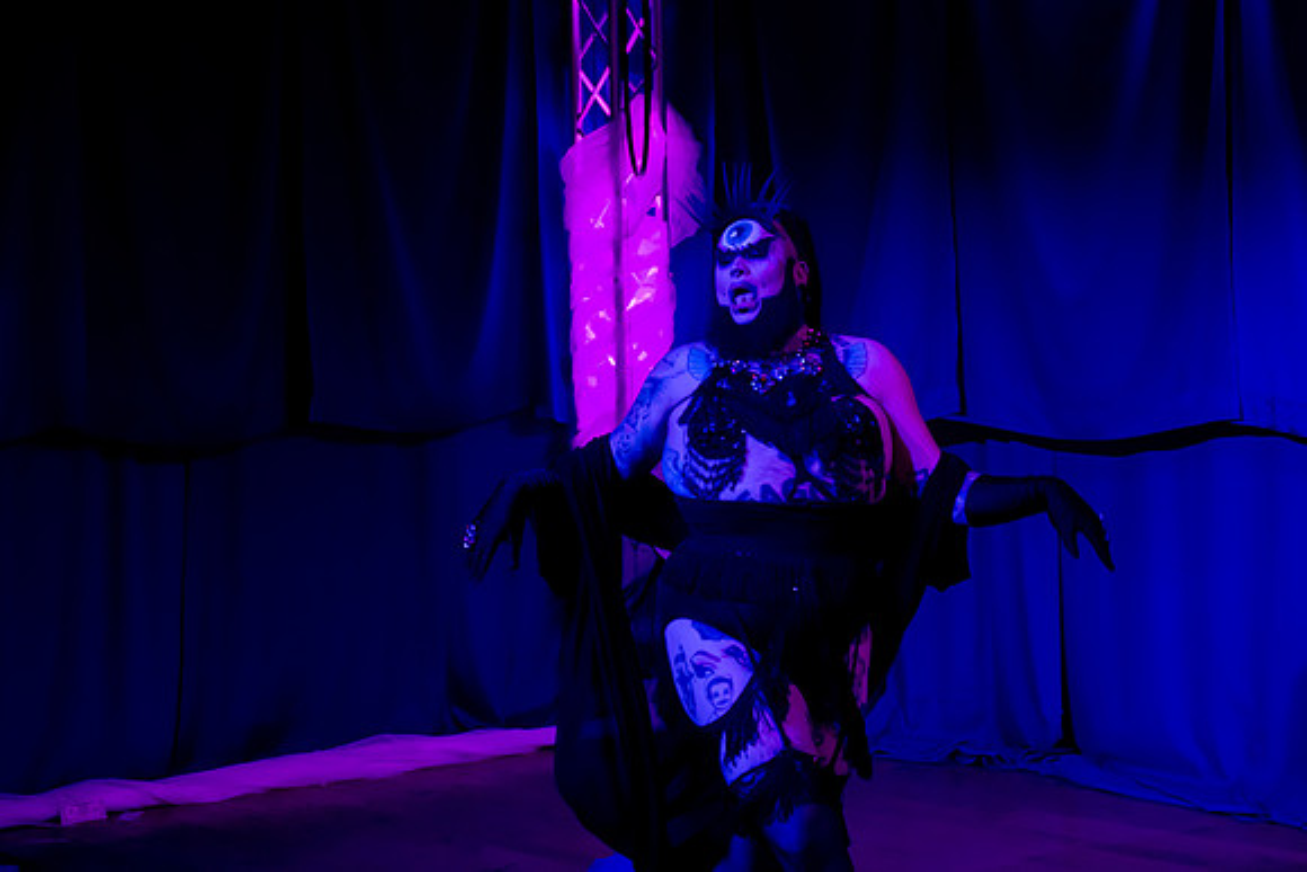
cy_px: 343
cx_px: 653
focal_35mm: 70
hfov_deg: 28.9
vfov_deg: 19.5
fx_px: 2539
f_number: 2.8
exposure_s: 1/100
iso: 3200
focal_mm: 56
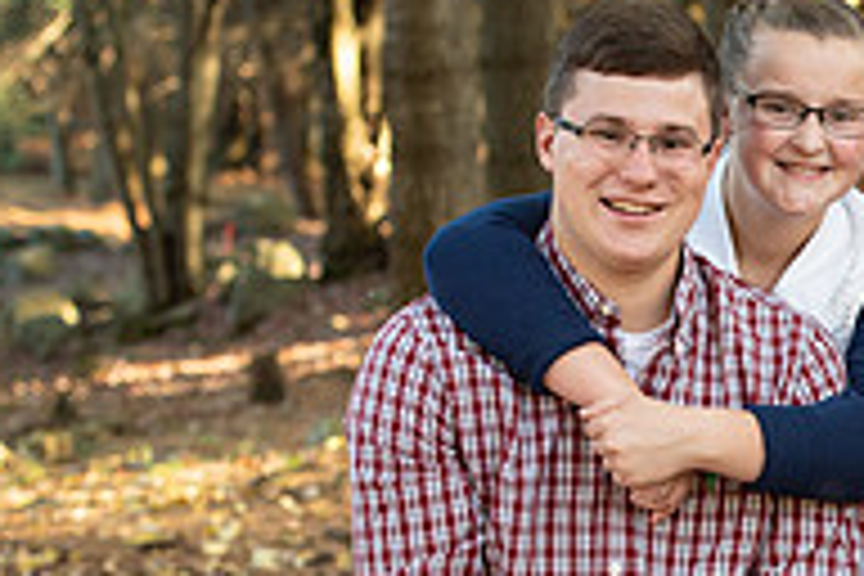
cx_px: 1195
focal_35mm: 245
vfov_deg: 5.6
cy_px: 676
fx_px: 5880
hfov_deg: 8.3
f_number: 4.5
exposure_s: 1/200
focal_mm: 75
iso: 400
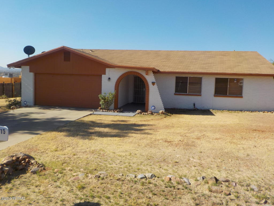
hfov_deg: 60.0
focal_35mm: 30
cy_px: 103
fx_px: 237
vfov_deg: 46.8
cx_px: 137
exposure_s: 1/1000
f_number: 3.3
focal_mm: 4.1
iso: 125
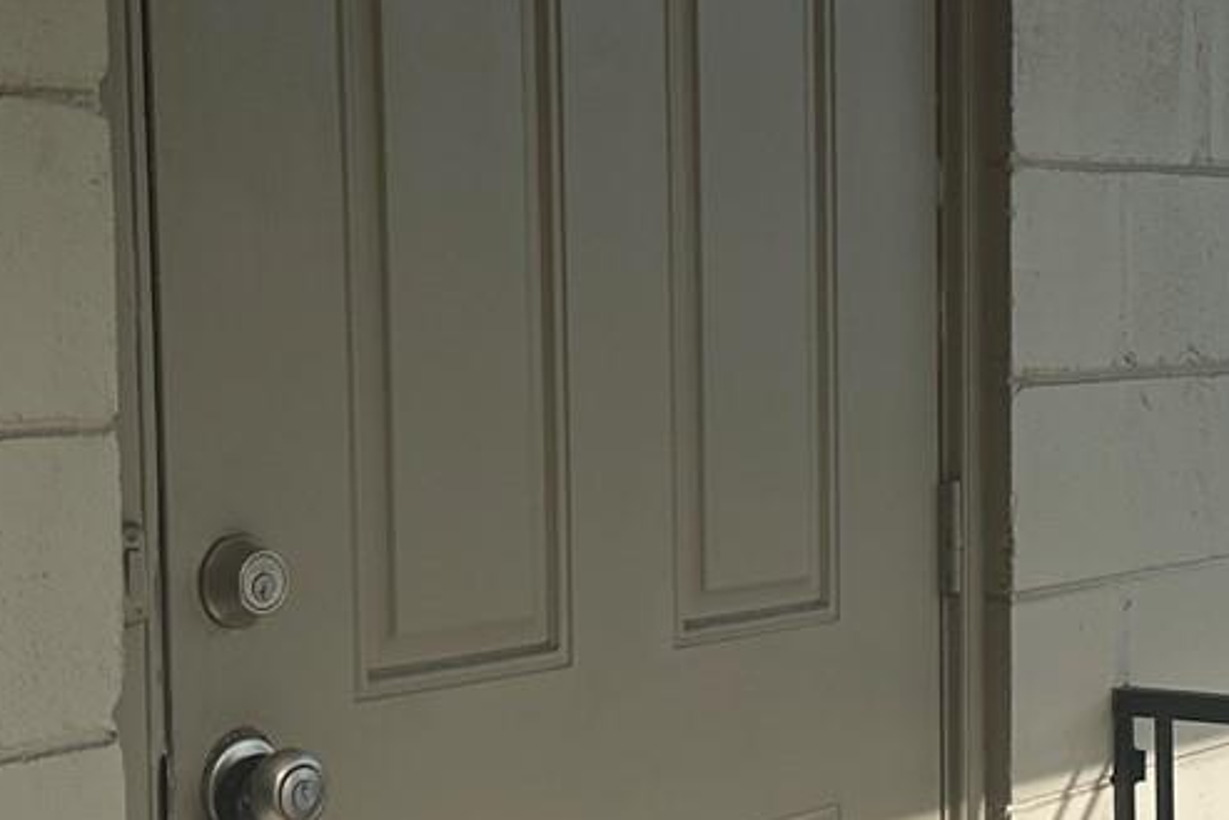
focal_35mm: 81
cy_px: 491
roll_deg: +0.0
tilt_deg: -4.0
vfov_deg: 16.9
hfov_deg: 24.7
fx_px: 2766
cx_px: 980
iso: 80
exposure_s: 1/3861
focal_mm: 6.86
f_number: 1.78
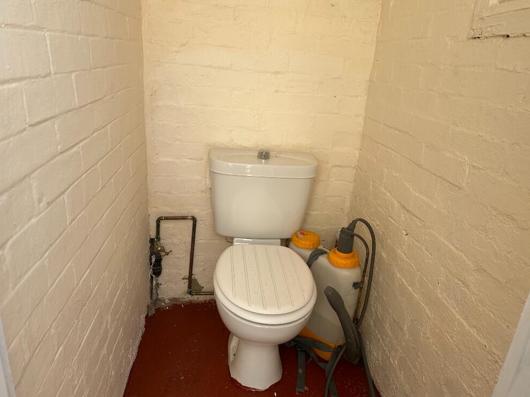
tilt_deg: -20.2
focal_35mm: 25
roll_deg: -4.2
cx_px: 261
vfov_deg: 54.9
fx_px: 383
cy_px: 198
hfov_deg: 69.4
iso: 80
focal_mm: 6.86
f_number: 1.78
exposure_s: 1/779
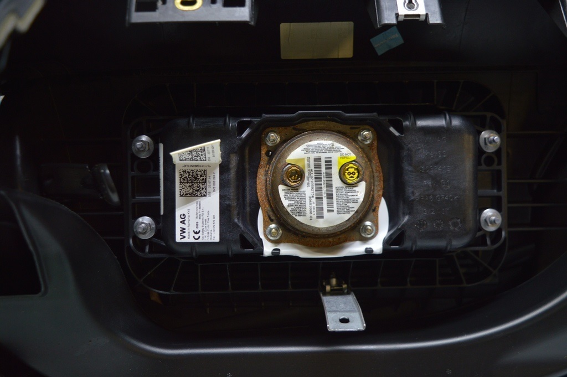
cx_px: 284
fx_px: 614
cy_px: 188
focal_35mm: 39
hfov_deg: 49.6
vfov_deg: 34.2
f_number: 4
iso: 400
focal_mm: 26
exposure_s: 1/40
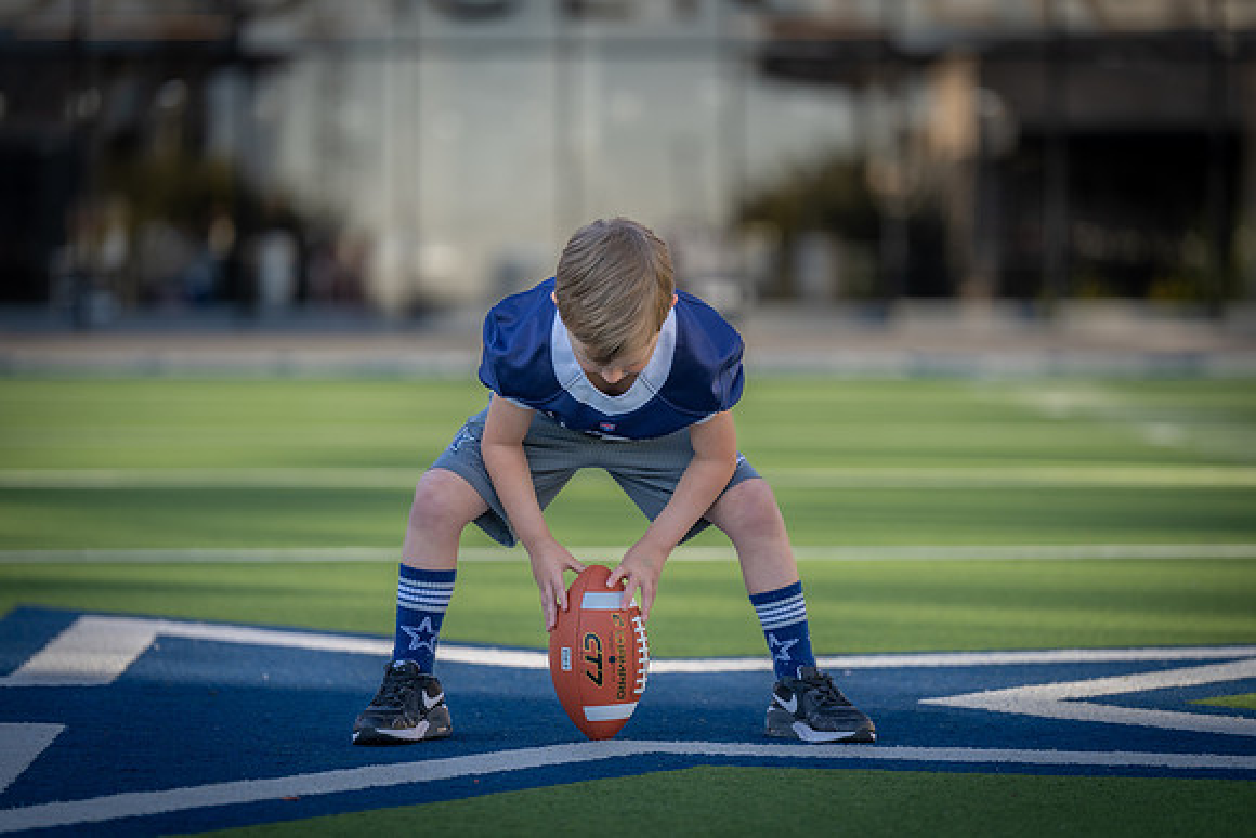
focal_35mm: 159
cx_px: 628
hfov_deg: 12.9
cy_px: 419
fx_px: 5564
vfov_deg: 8.6
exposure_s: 1/500
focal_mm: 157
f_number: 2.8
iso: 100
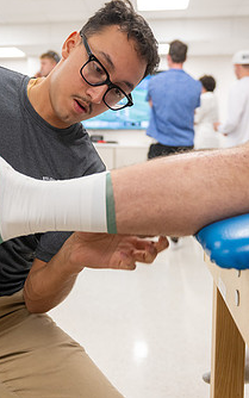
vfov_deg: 43.3
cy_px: 169
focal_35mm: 46
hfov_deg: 27.6
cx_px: 63
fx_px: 499
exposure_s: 1/200
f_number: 2.8
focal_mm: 26
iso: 800
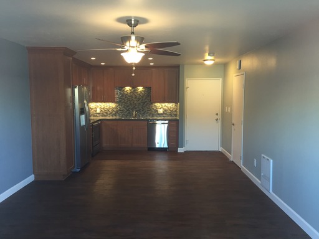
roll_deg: +0.0
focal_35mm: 29
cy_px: 120
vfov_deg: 48.2
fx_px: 267
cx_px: 160
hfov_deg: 61.7
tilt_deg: -5.4
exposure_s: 1/30
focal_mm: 4.15
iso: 64
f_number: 2.2
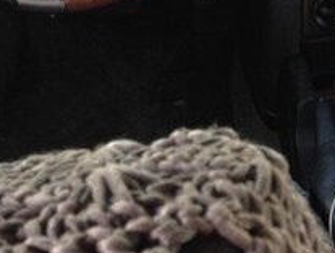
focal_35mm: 105
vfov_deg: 13.3
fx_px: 1018
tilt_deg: -24.1
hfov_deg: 18.2
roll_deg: -1.2
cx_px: 335
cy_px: -129
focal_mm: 4.12
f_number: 2.4
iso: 64
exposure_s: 1/60
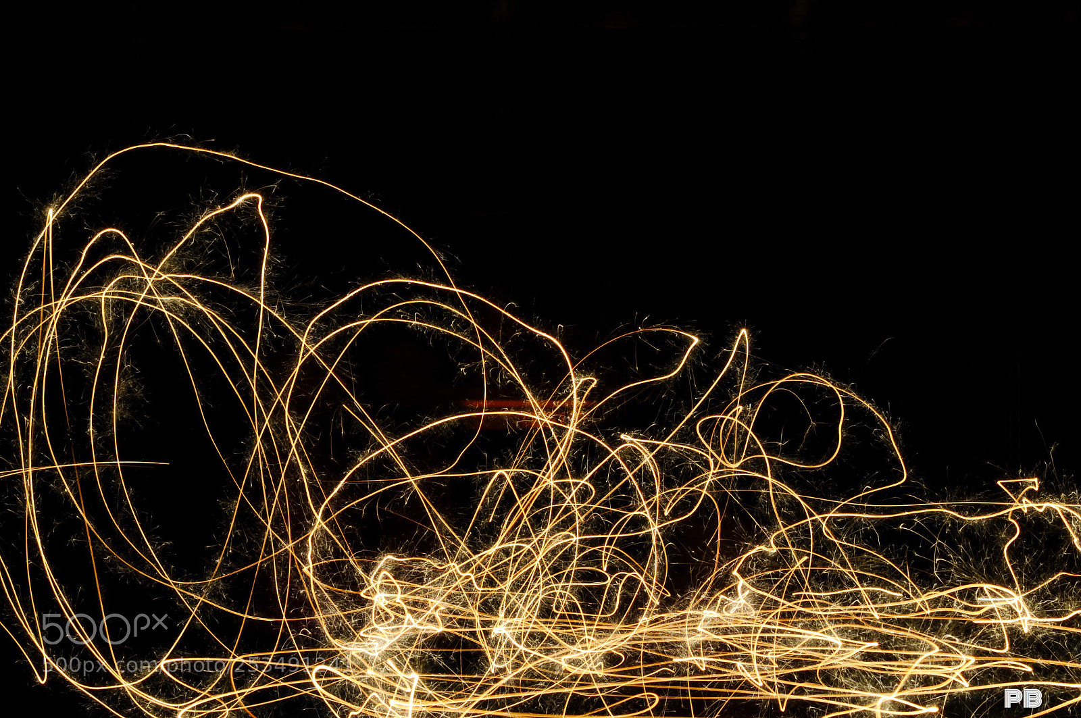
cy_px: 359
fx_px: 2250
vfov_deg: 18.1
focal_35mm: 75
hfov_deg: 27.0
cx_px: 540
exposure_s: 30
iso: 200
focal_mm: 50
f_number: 16
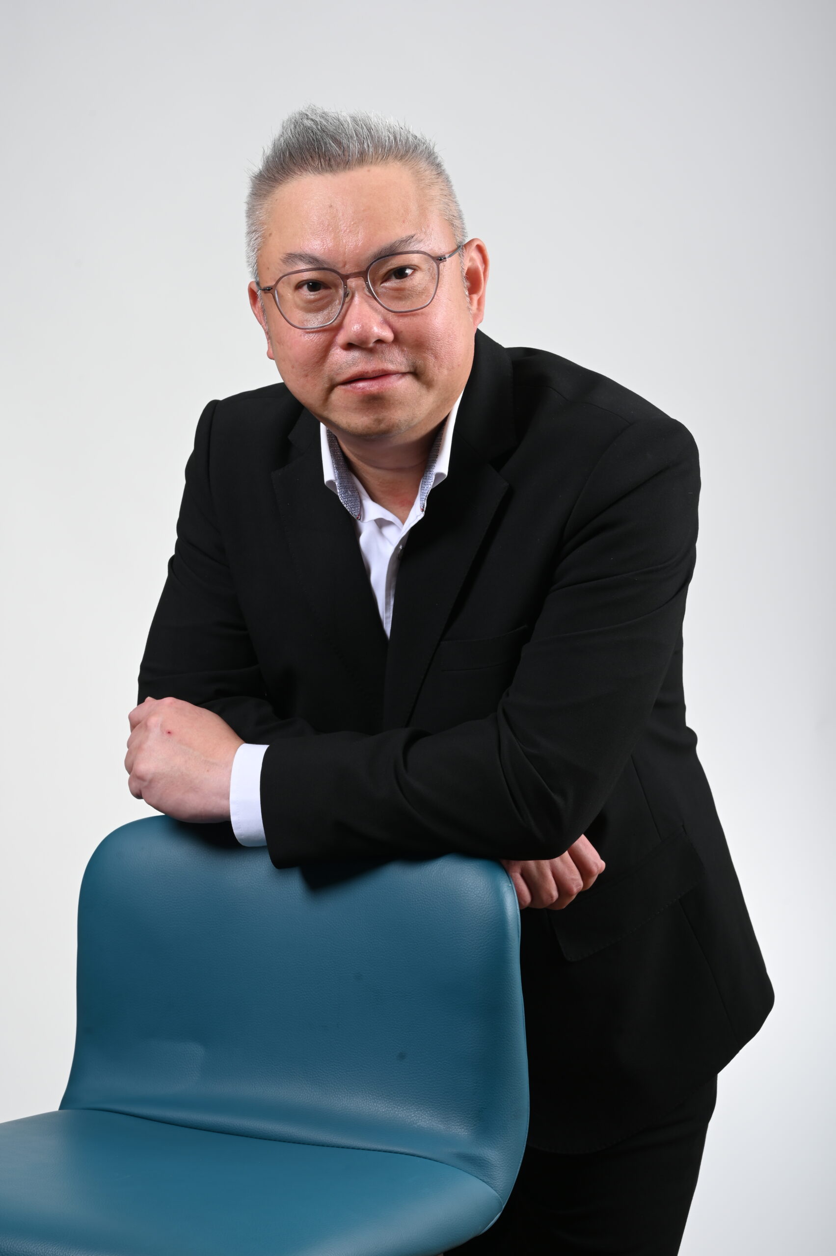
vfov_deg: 28.9
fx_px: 2442
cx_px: 418
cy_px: 628
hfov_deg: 19.4
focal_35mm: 70
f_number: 11
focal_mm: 70
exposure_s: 1/200
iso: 100
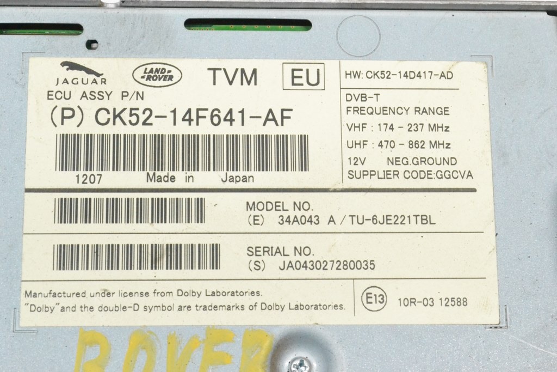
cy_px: 186
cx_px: 278
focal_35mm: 82
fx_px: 1277
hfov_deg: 24.6
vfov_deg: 16.6
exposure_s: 1/160
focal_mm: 55
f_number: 11
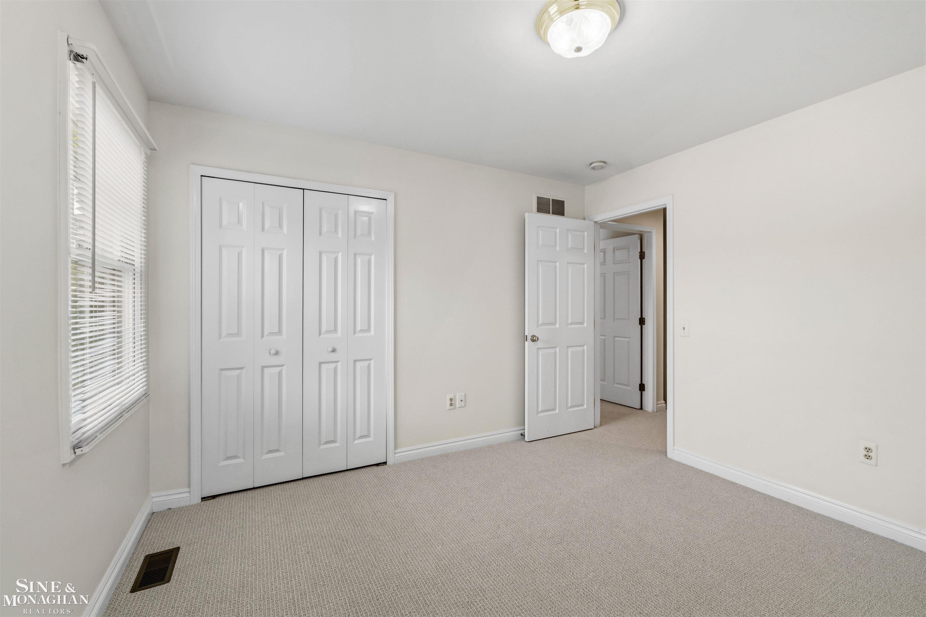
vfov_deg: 77.3
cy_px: 308
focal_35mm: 15
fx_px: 386
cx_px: 463
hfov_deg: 100.4
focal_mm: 10
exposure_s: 1/4
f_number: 8
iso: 640
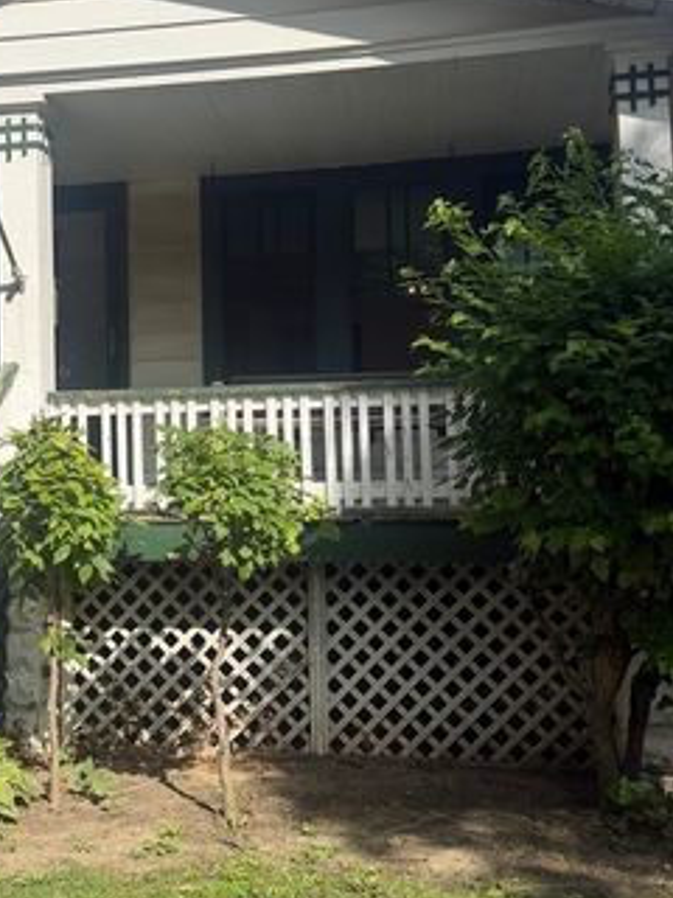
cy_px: 380
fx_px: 1296
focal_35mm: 50
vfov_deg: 38.1
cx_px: 165
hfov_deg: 28.7
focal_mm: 6.76
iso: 80
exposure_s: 1/3145
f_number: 1.78
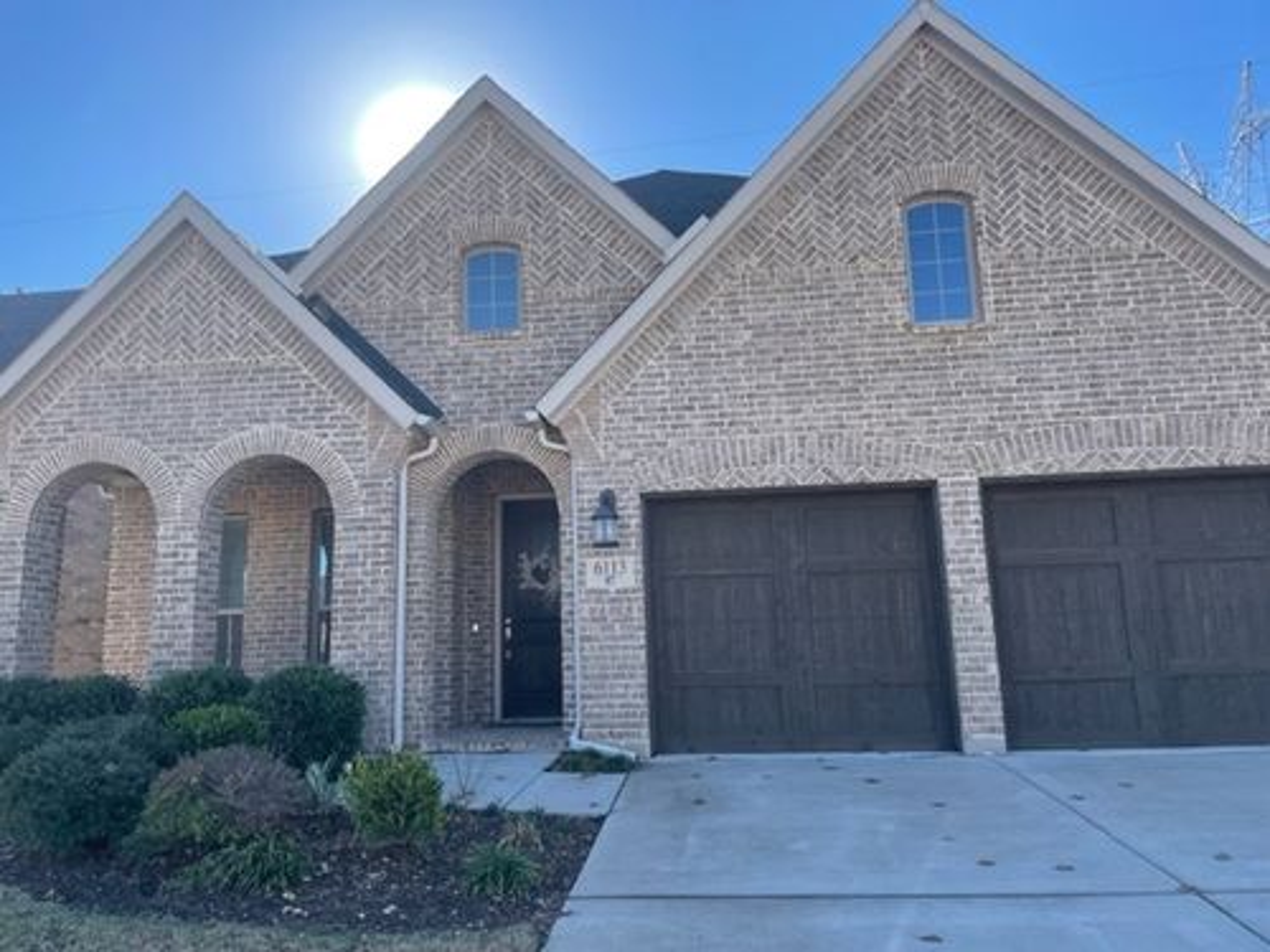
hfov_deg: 67.3
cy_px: 476
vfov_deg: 53.1
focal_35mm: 26
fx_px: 954
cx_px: 635
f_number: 1.6
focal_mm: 4.2
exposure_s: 1/1195
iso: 32
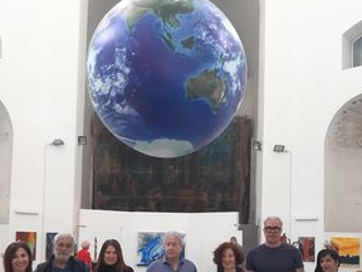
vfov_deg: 31.5
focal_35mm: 45
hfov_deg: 42.1
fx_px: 471
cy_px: 210
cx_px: 177
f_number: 1.7
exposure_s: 1/50
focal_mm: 3.93
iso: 100
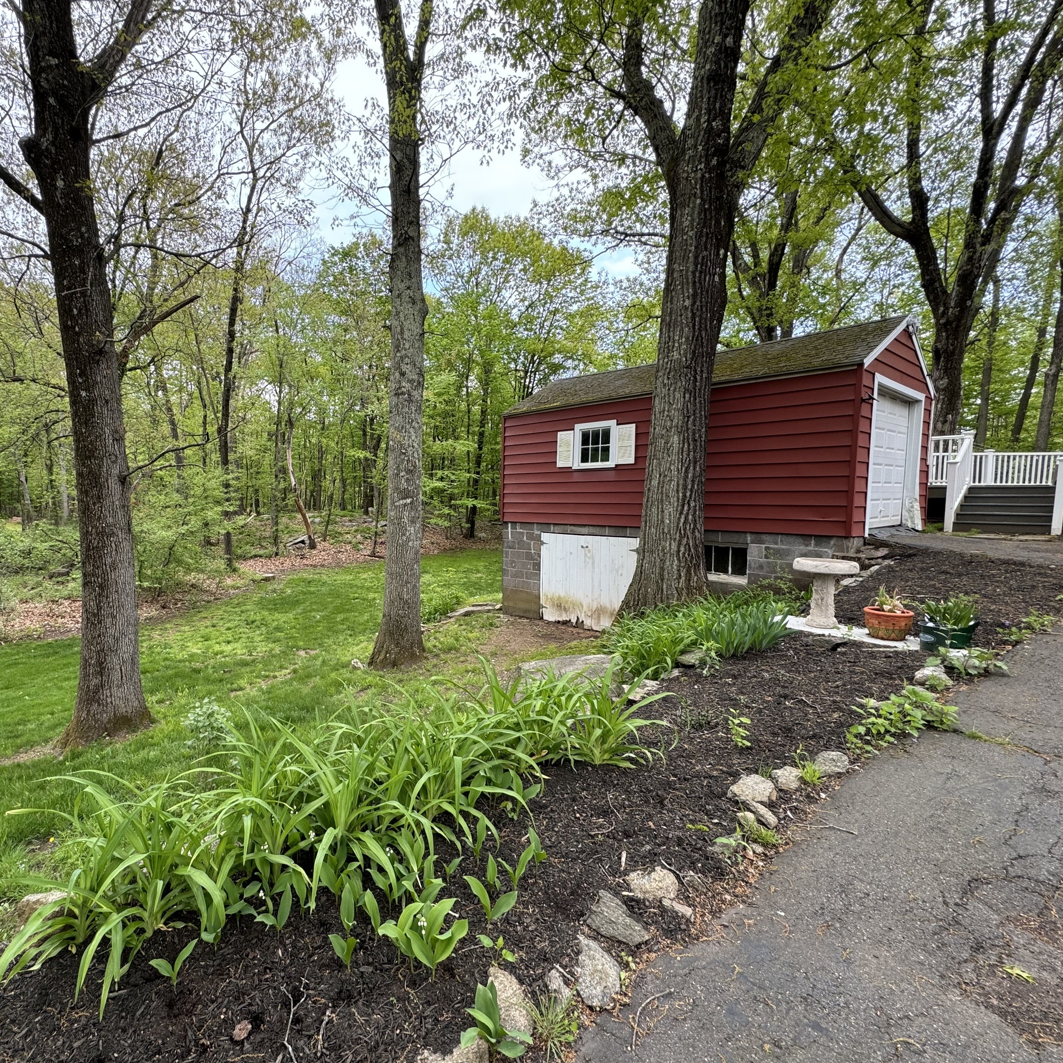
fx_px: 591
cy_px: 541
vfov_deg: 84.0
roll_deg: -0.7
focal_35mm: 17
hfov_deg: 81.8
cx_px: 376
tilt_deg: -5.7
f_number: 2.2
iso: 50
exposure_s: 1/99
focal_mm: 2.22
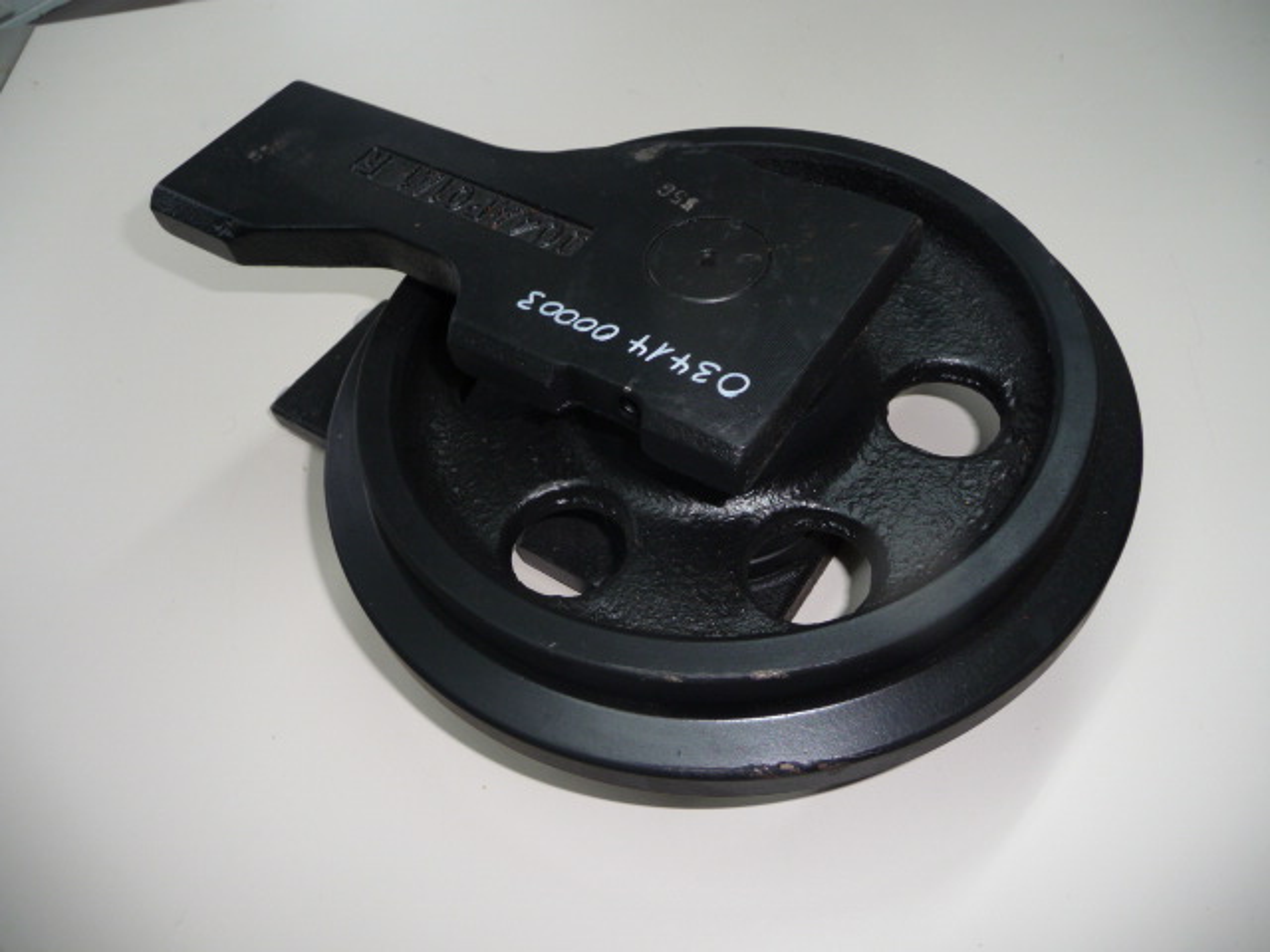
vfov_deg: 49.7
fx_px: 1027
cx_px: 635
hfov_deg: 63.4
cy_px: 476
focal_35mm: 28
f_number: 3.3
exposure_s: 1/30
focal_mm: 4.7
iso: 100
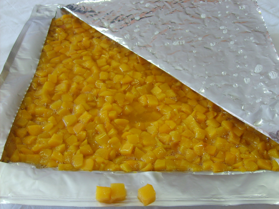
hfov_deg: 52.6
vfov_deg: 40.7
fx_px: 282
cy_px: 104
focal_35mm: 35
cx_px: 140
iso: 56
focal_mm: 5.8
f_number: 2.8
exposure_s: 1/30
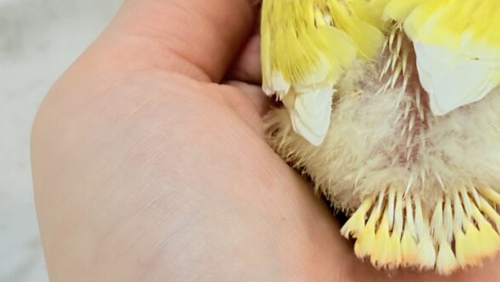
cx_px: 469
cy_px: -15
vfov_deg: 10.4
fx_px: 1525
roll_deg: +1.7
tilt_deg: -18.6
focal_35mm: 115
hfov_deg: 18.3
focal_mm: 5.96
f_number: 1.6
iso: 64
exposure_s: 1/146
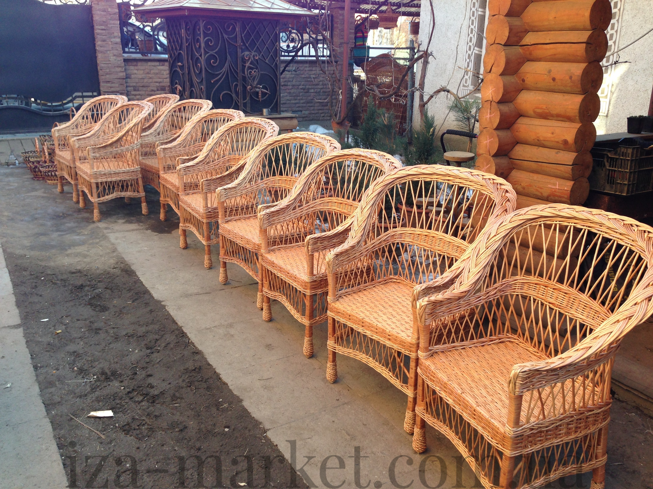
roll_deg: -0.3
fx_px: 623
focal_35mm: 33
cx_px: 326
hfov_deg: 55.4
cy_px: 244
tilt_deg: -18.7
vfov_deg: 42.9
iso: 50
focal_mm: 4.12
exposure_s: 1/120
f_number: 2.4
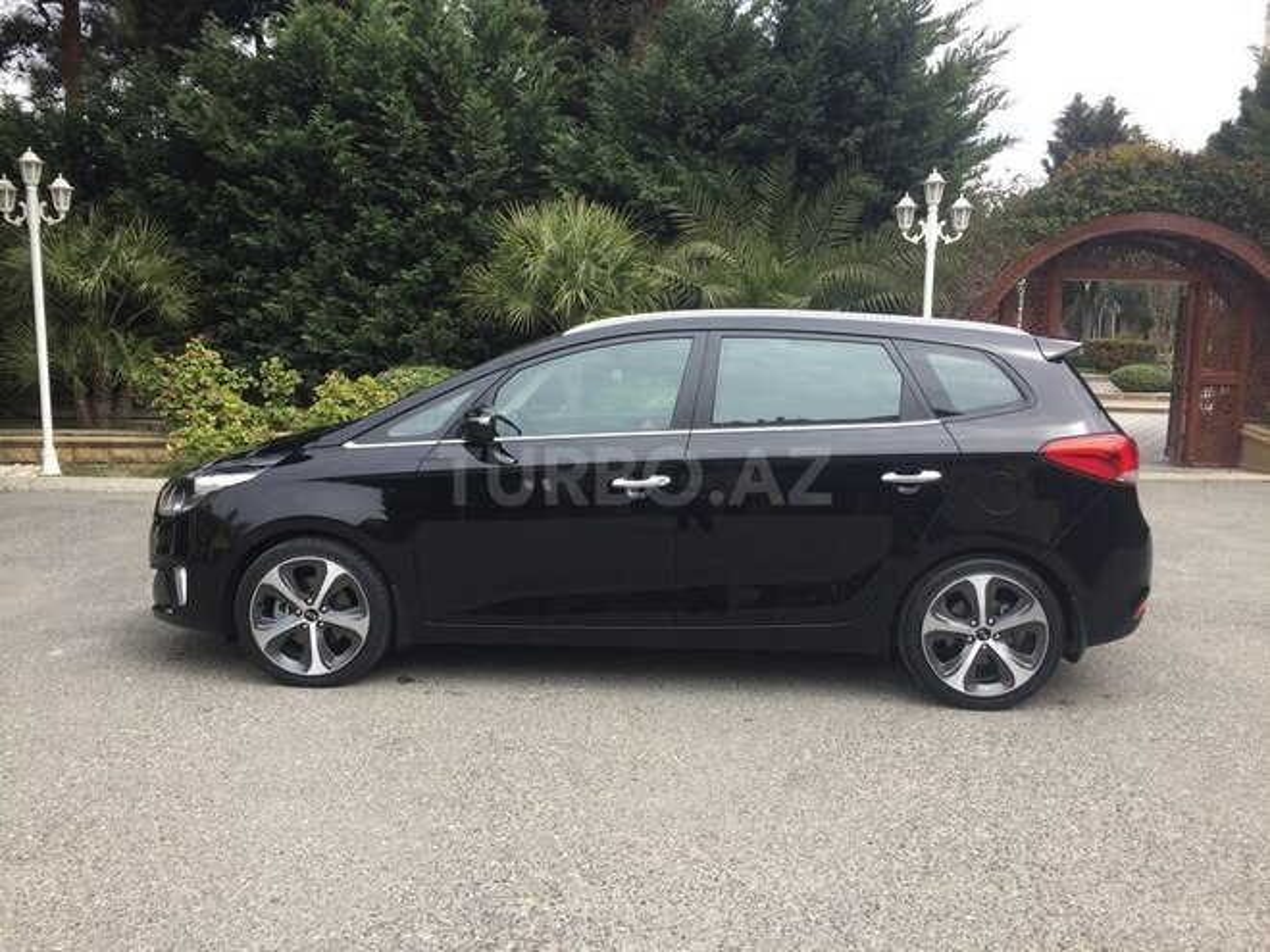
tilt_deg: -7.5
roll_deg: -1.1
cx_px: 635
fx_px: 1064
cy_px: 476
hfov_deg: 61.7
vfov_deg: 48.2
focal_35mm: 29
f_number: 2.2
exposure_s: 1/659
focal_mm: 4.15
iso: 32
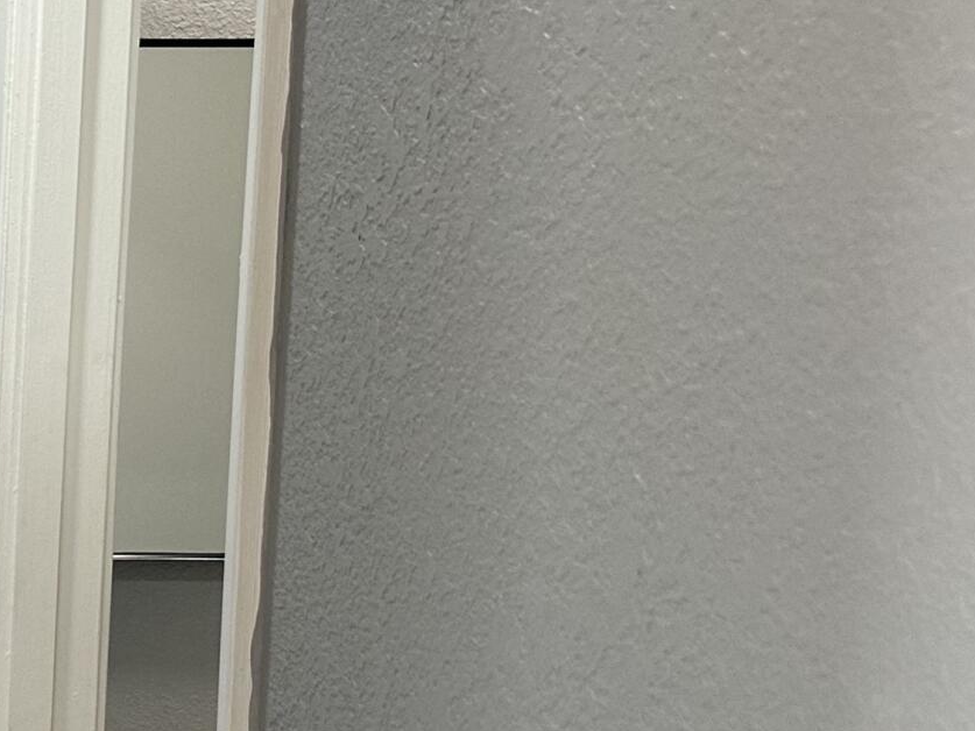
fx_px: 2423
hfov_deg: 19.3
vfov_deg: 16.9
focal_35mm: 86
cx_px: -559
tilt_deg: -7.3
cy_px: 674
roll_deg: -0.2
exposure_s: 1/120
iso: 125
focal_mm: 6.86
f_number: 1.78
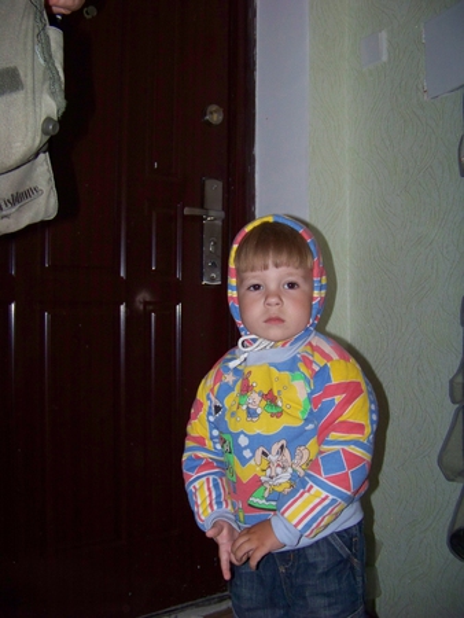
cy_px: 309
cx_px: 232
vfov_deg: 51.3
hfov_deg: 39.7
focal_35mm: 36
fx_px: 643
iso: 200
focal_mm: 5.85
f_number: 2.8
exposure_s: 1/30
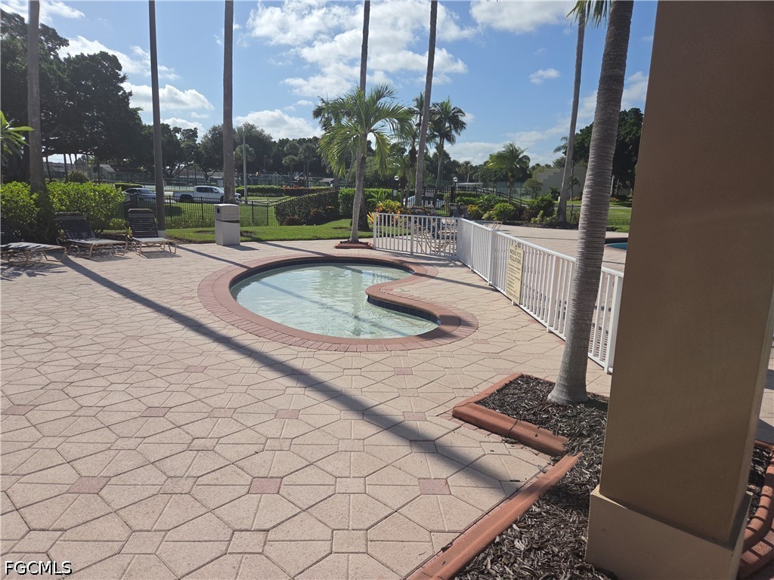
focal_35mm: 23
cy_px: 290
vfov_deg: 58.9
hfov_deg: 73.9
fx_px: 514
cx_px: 387
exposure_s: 1/2531
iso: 25
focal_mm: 5.4
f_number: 1.8
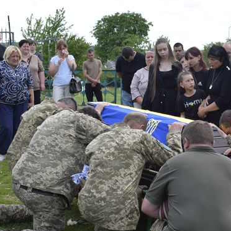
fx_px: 544
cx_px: 168
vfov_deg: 23.9
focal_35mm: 72
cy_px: 147
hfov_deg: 23.8
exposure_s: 1/250
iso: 200
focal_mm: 28
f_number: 8
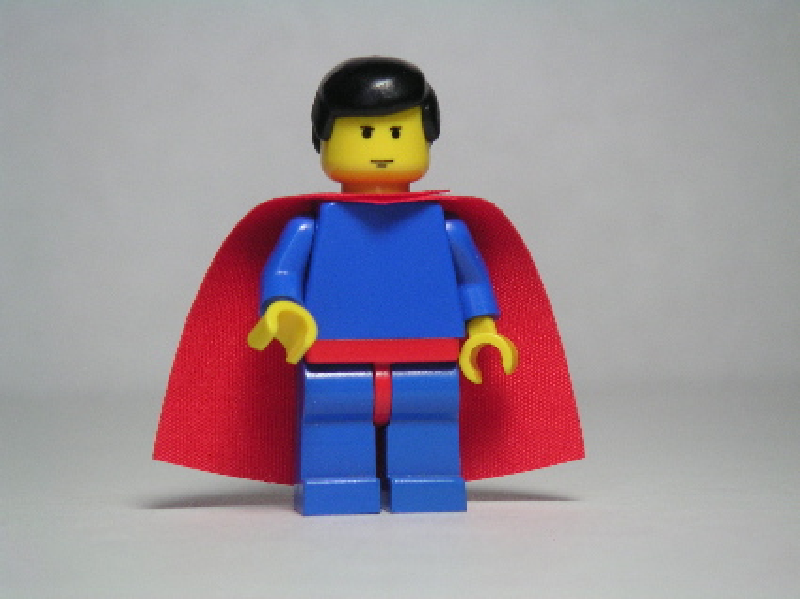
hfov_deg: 17.7
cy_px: 300
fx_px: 2563
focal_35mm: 111
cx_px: 400
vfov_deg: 13.3
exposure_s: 1/111
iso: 100
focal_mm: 17.1
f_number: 3.6
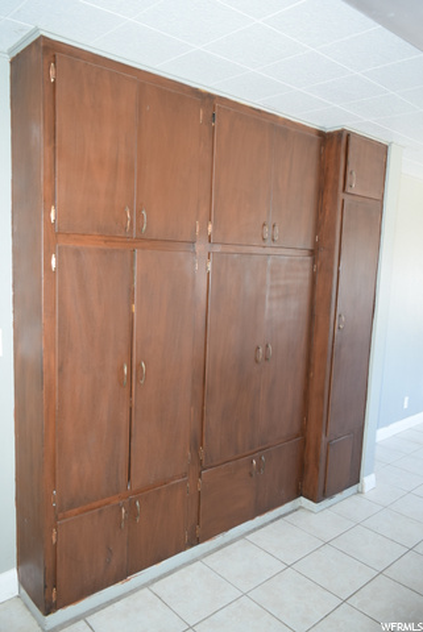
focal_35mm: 27
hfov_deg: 48.0
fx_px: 475
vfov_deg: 67.3
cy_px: 316
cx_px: 212
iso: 800
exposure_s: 1/60
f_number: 4
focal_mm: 18
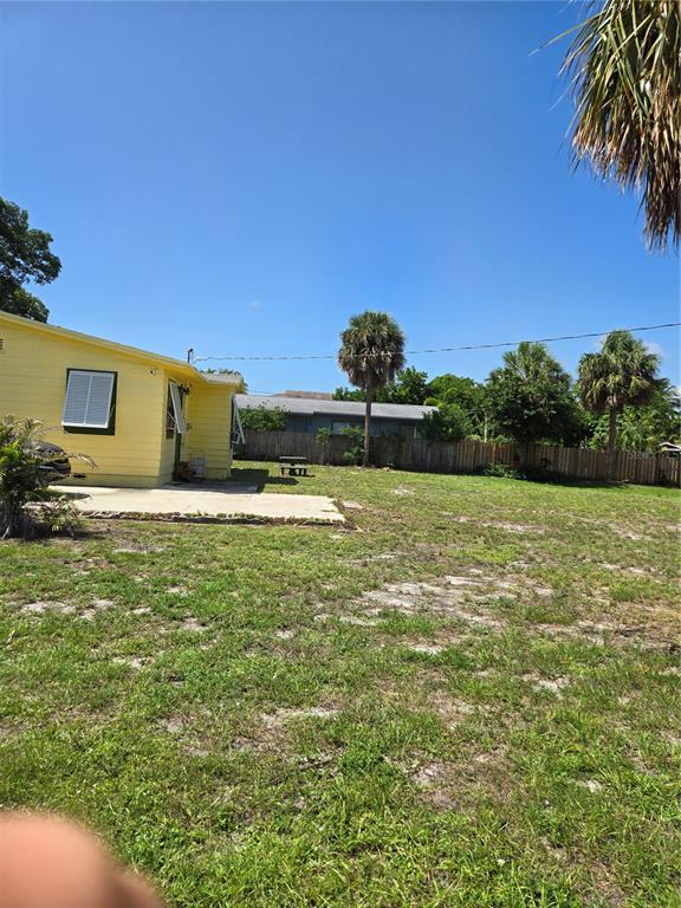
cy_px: 454
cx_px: 340
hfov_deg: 58.9
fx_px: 603
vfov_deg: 73.9
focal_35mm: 23
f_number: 1.8
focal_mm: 5.4
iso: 25
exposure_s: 1/2289
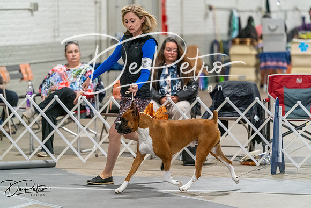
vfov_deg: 6.9
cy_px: 104
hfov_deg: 10.3
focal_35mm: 200
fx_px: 1728
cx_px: 156
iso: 6400
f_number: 3.5
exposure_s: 1/250
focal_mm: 200
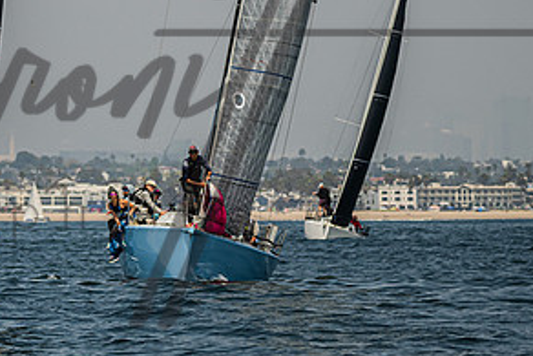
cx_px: -7
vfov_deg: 3.5
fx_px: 5851
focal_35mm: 395
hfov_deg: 5.2
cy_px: 139
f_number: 4.8
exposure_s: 1/4000
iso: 280
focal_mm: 145
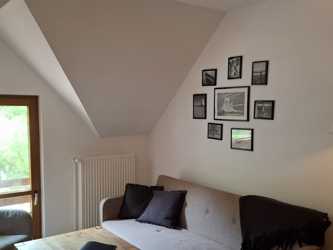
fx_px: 346
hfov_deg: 51.4
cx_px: 167
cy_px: 144
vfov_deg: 39.6
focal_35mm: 36
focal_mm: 5.54
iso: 320
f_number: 1.8
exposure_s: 1/100
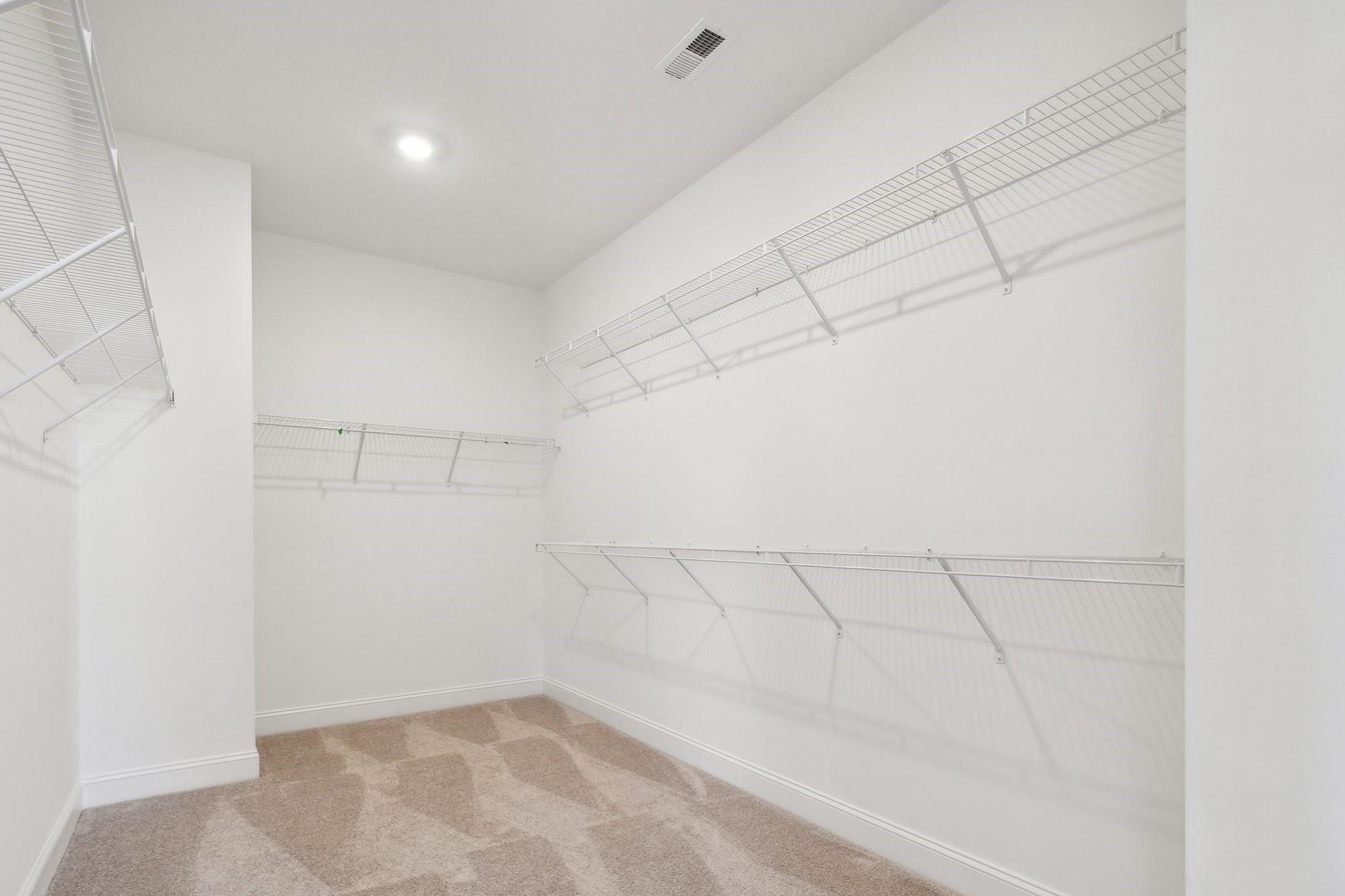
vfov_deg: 69.7
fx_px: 635
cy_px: 537
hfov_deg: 93.3
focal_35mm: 17
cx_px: 673
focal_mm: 14
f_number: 7.1
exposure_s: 1/15
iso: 160
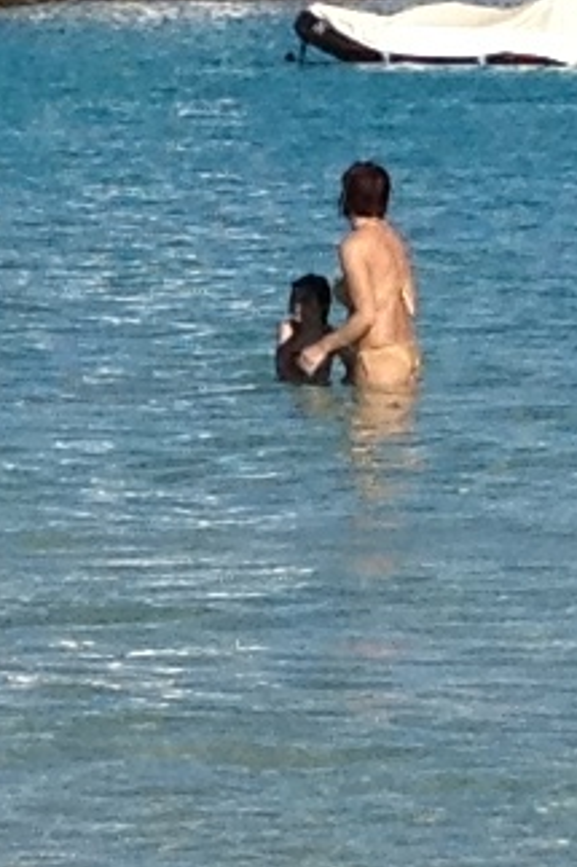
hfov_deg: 3.7
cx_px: 306
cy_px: 811
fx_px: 8856
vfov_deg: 5.6
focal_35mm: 368
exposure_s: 1/2632
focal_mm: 4.28
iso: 50
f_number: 2.4
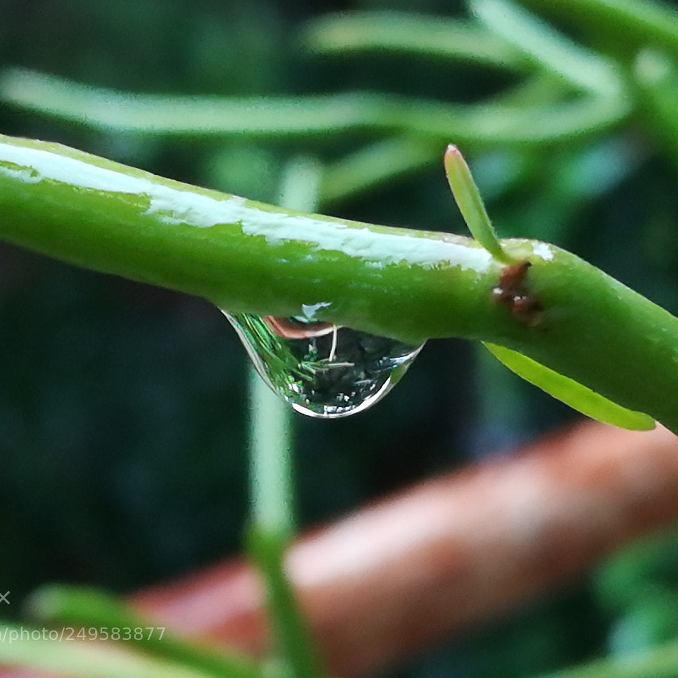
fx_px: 2570
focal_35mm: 116
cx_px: 323
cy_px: 338
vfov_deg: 15.0
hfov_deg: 15.0
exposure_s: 1/25
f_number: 2.2
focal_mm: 3.83
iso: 400
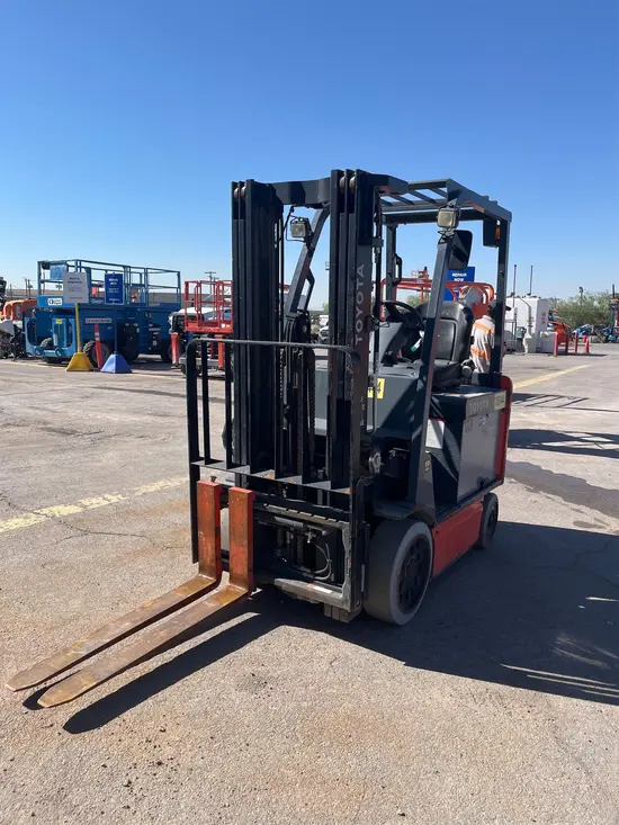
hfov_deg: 53.1
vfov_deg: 67.3
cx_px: 310
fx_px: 620
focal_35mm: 26
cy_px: 412
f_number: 1.6
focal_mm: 5.1
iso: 50
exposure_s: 1/2825
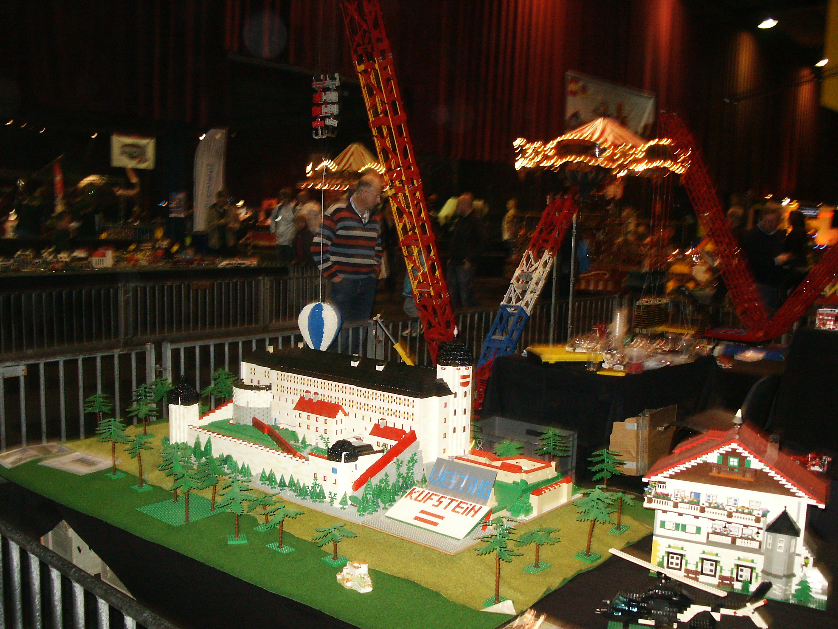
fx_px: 847
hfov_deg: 52.6
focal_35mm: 35
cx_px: 419
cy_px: 314
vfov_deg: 40.7
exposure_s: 1/45
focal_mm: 7.18
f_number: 3
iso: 200
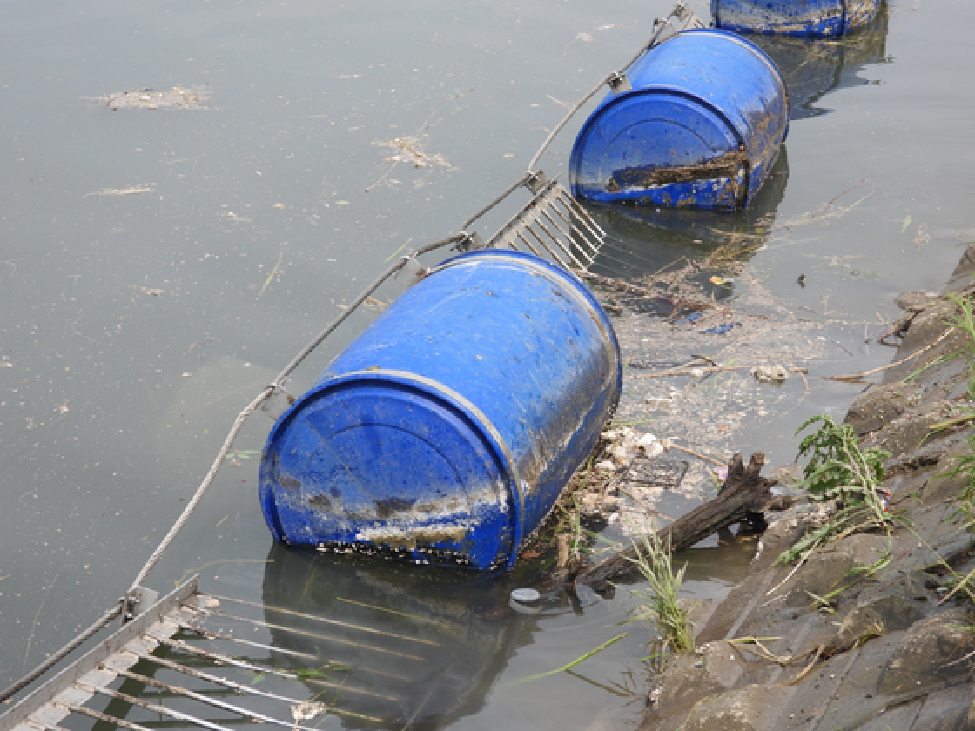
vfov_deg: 17.4
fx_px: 2394
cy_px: 366
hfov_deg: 23.0
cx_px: 488
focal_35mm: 85
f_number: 3.5
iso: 100
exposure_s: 1/800
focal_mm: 15.3
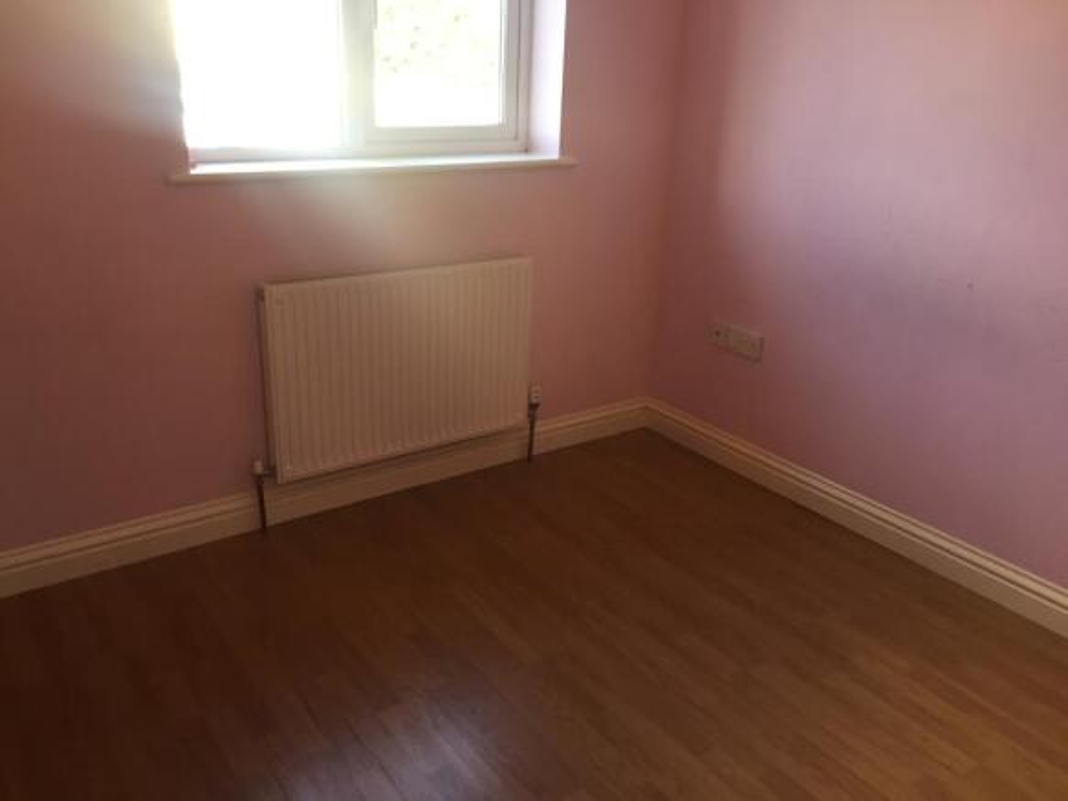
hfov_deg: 61.7
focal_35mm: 29
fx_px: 895
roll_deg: -2.9
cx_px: 534
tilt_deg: -22.1
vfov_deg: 48.2
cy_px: 400
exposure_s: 1/33
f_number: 2.2
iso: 40
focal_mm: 4.15
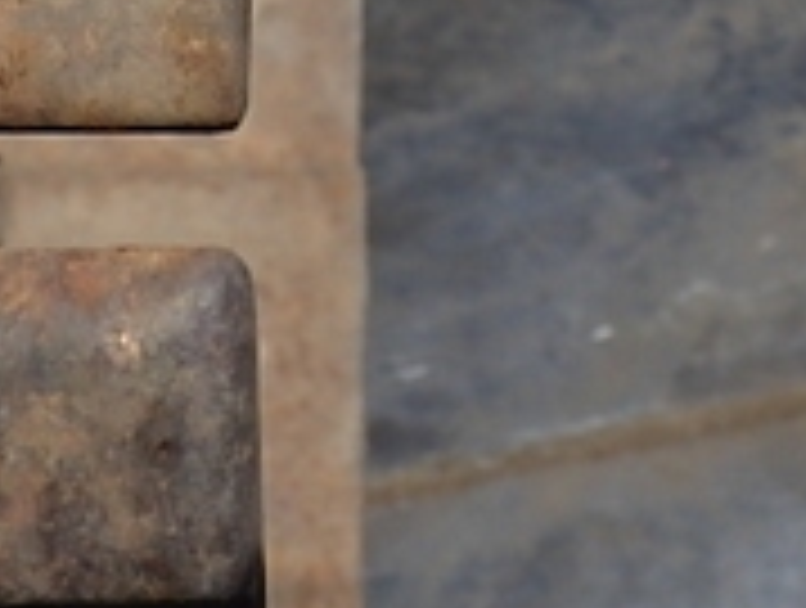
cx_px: 347
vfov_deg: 15.7
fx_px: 2123
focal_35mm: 91
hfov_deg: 21.5
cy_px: -117
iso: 250
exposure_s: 1/2000
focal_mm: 6.1
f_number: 4.6
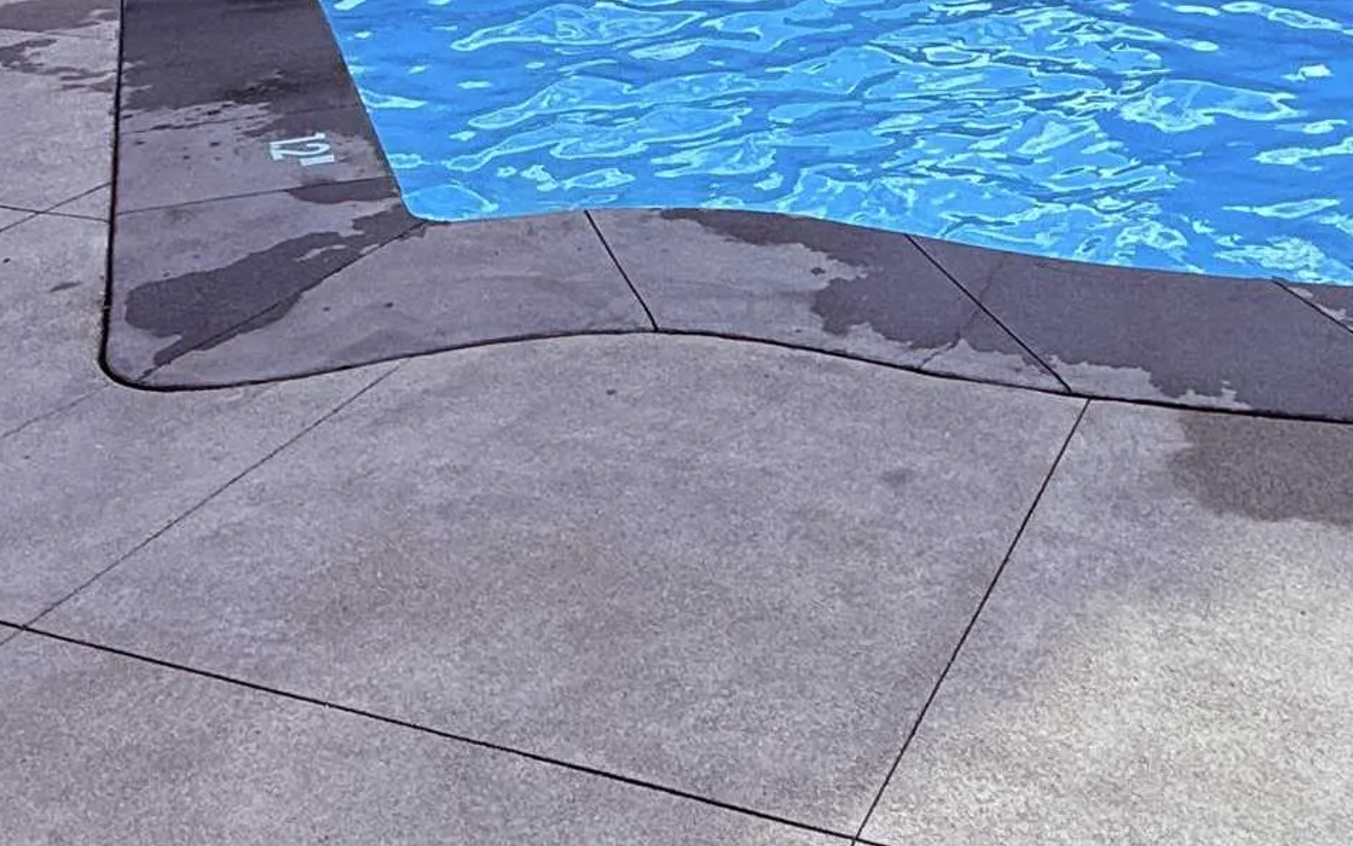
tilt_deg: -5.0
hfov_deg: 41.1
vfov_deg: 23.6
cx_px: 947
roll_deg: -0.1
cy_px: -268
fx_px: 1770
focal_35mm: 48
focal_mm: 2.22
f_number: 2.2
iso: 64
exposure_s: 1/701
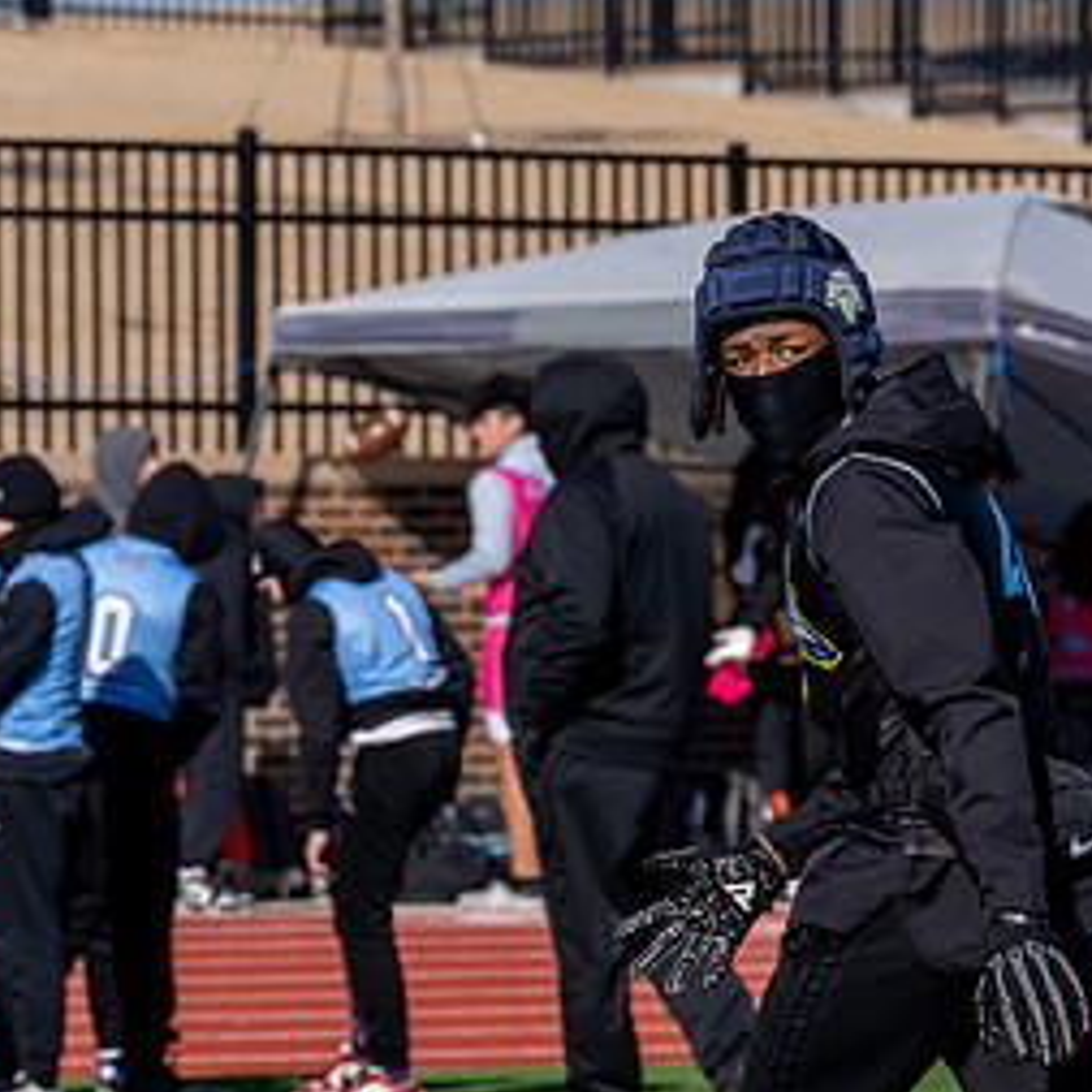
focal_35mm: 530
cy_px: 867
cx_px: 786
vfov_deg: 3.3
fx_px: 18916
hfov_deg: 3.3
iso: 100
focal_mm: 200
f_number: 9
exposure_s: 1/400
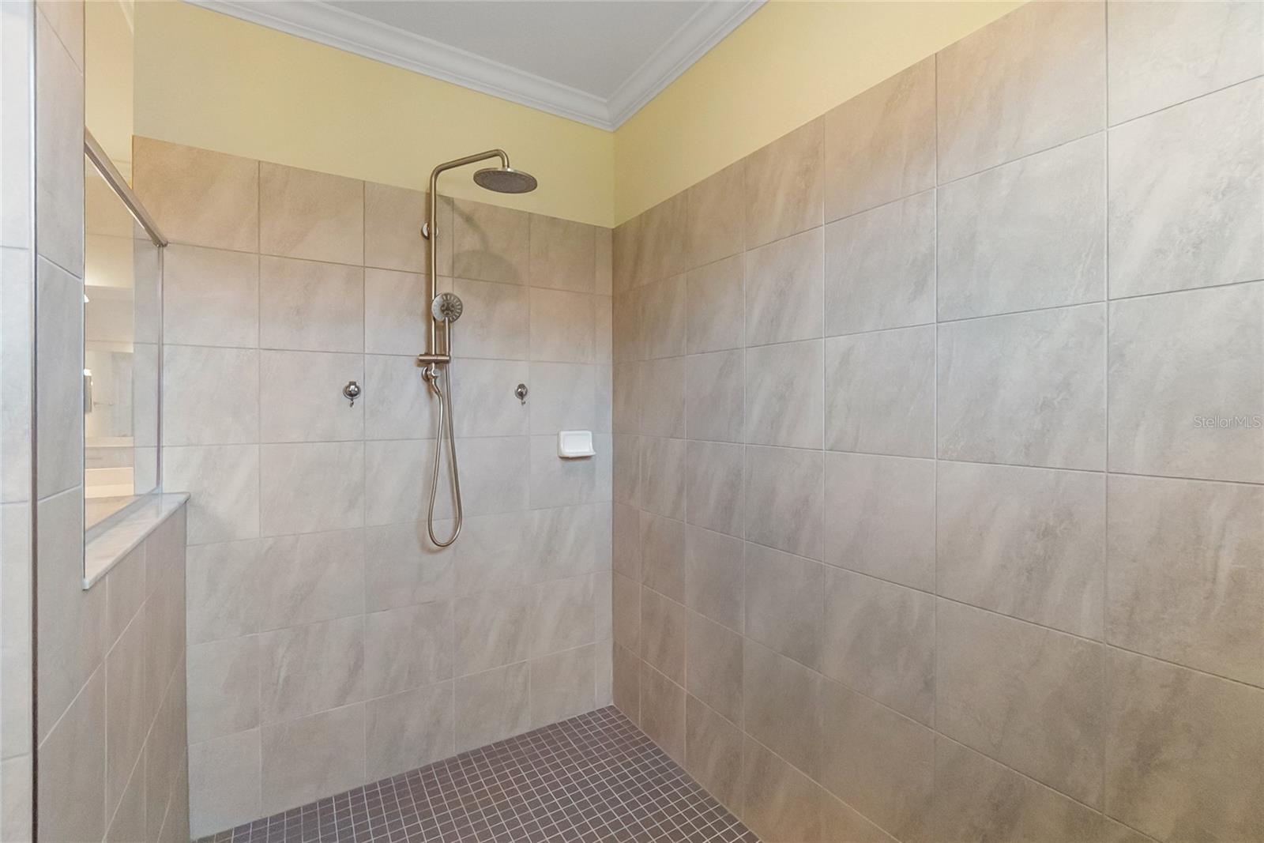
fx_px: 527
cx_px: 632
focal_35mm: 15
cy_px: 422
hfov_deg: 100.4
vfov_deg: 77.3
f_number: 4
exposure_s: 1/250
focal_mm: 10
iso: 1250
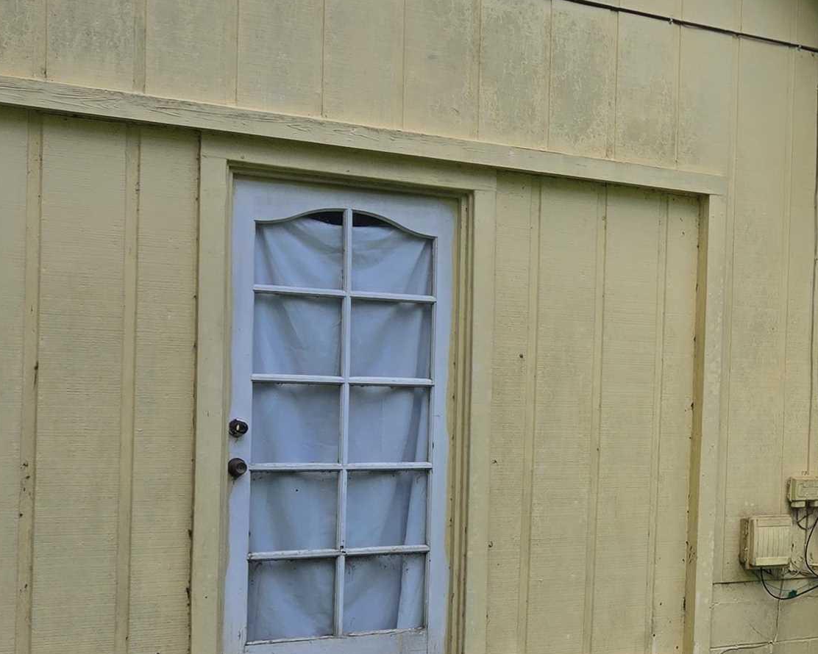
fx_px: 1501
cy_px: 428
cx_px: 885
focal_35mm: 62
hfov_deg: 28.0
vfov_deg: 24.5
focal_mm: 5.4
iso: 25
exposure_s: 1/1053
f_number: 1.8
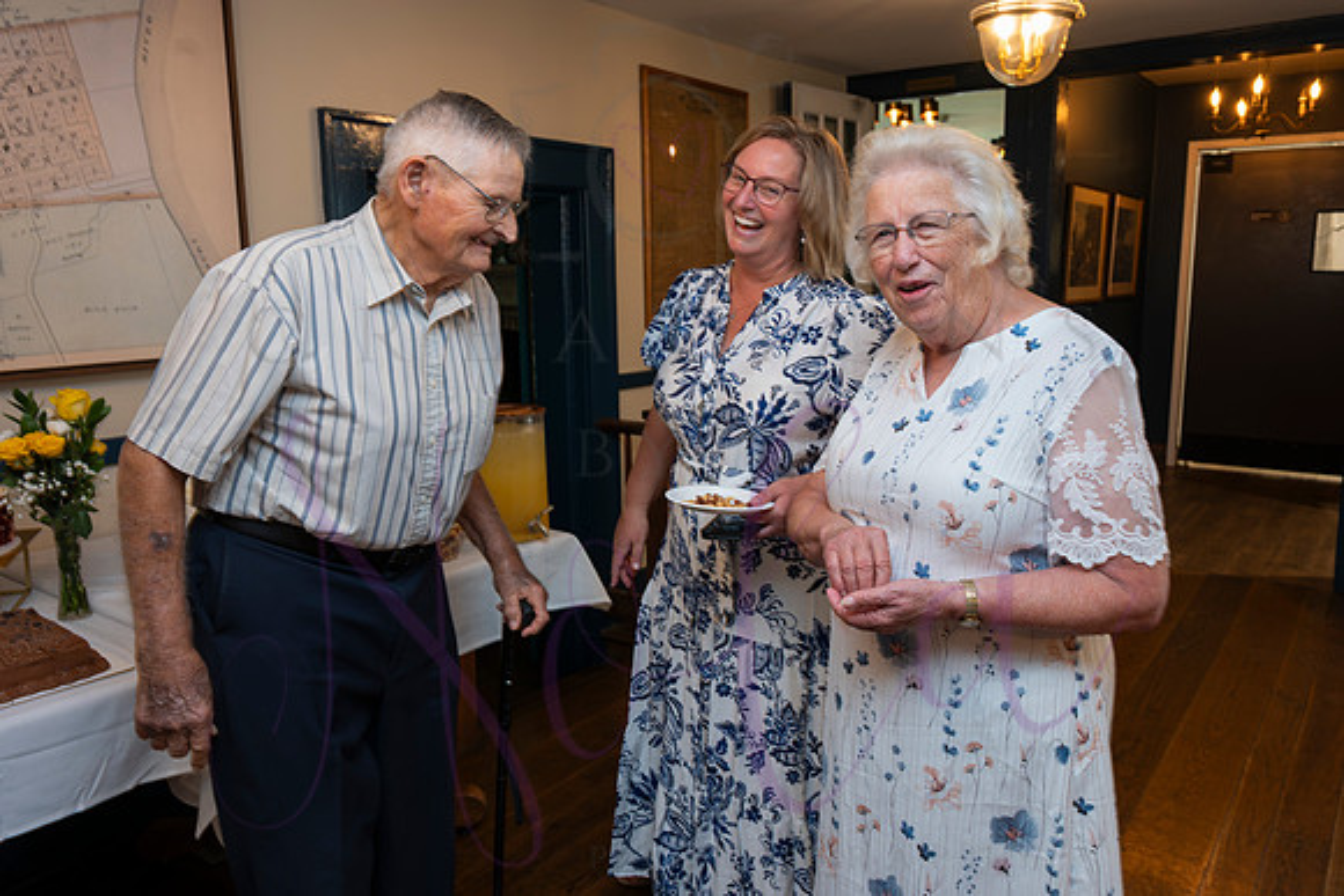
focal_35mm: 28
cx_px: 705
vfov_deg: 46.3
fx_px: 1048
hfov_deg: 65.3
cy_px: 426
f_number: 6.3
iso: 800
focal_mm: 26
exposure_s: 1/60
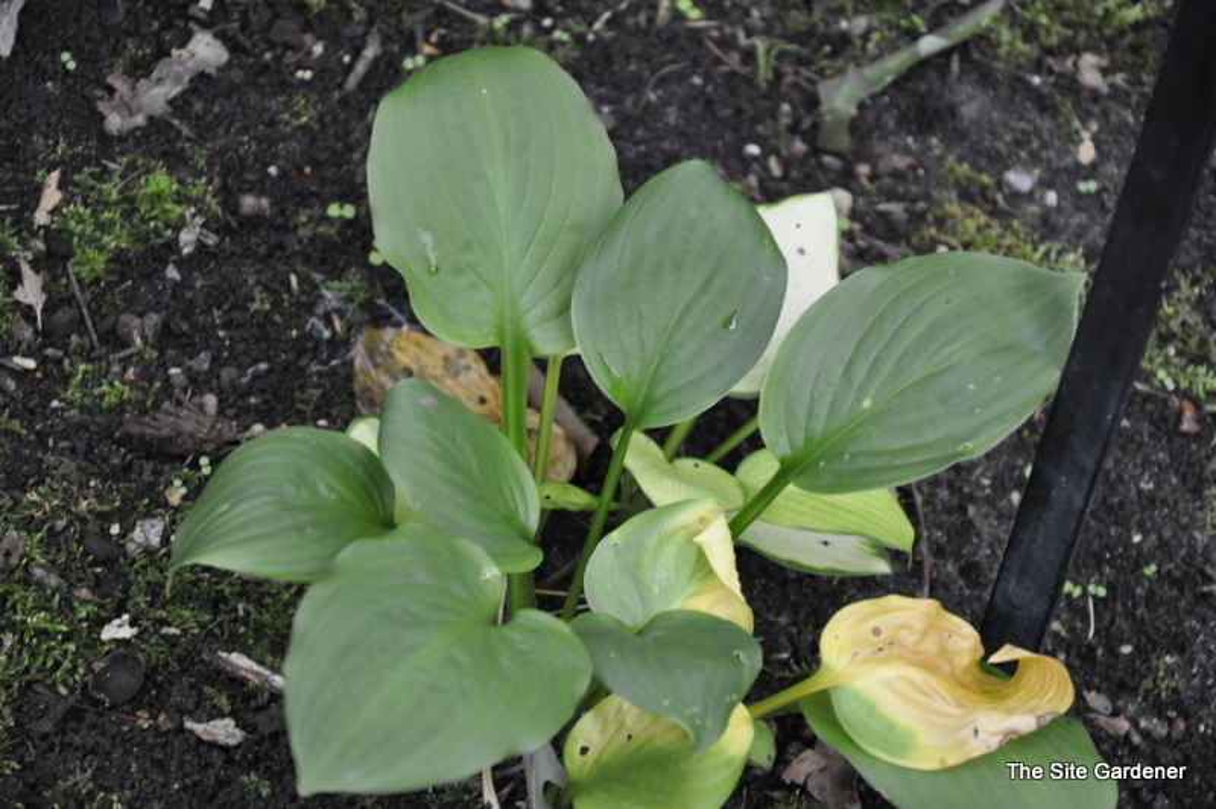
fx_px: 5315
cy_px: 404
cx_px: 608
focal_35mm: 158
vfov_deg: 8.7
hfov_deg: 13.1
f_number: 5.6
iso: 1600
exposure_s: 1/125
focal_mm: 105
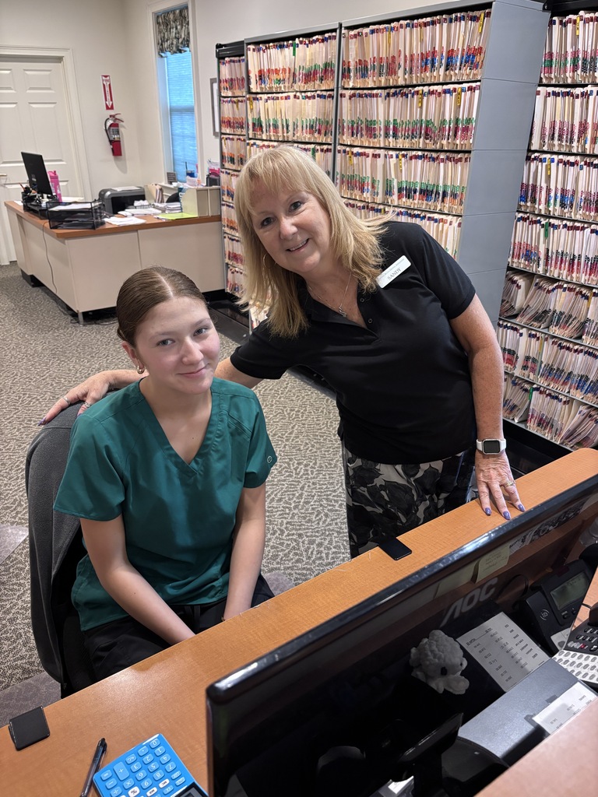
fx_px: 599
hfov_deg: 53.1
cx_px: 299
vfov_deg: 67.3
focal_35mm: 26
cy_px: 398
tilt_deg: -26.3
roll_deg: +0.2
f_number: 1.6
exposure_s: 1/60
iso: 400
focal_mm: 5.96
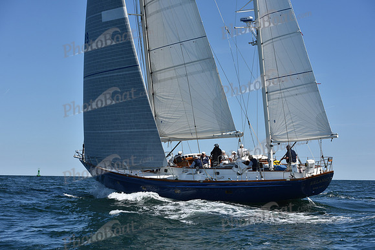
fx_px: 729
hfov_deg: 28.8
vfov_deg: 19.5
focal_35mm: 70
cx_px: 188
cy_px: 125
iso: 250
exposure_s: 1/1600
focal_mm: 70
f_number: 7.1
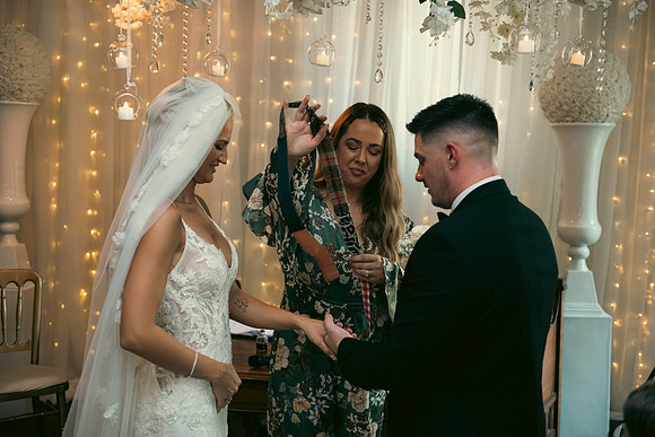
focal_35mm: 48
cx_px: 328
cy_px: 218
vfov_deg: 28.1
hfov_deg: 41.1
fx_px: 873
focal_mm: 48
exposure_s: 1/160
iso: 1250
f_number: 3.5
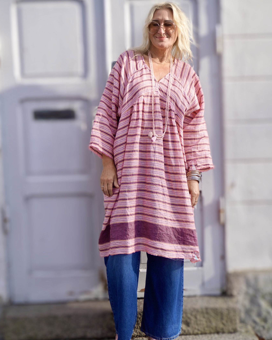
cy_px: 183
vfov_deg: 33.2
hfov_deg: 26.9
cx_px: 137
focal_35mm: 57
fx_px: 569
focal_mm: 33
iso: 100
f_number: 5
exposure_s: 1/320
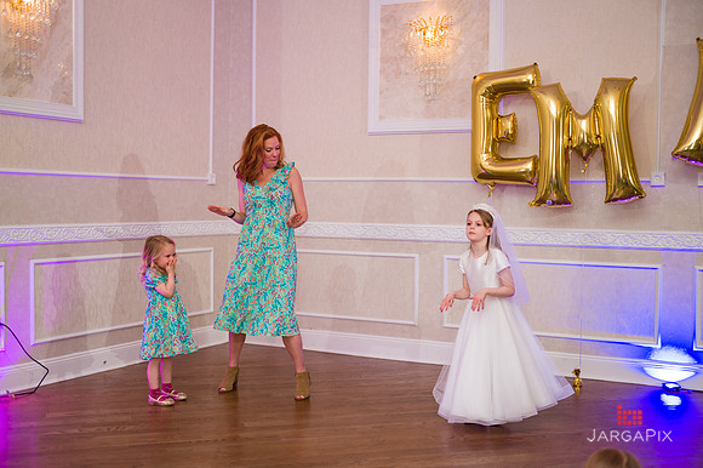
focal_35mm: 44
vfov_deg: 30.5
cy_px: 234
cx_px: 352
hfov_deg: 44.5
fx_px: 859
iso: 1250
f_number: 3.2
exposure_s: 1/200
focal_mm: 44
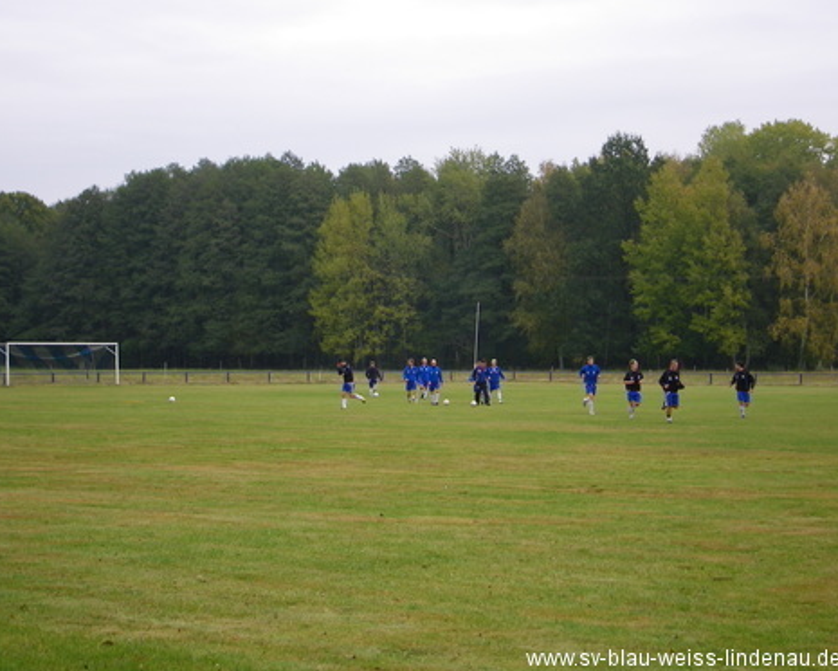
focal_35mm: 83
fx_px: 2059
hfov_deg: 23.0
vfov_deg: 18.5
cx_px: 402
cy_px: 335
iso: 64
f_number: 4.6
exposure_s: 1/100
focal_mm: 13.9
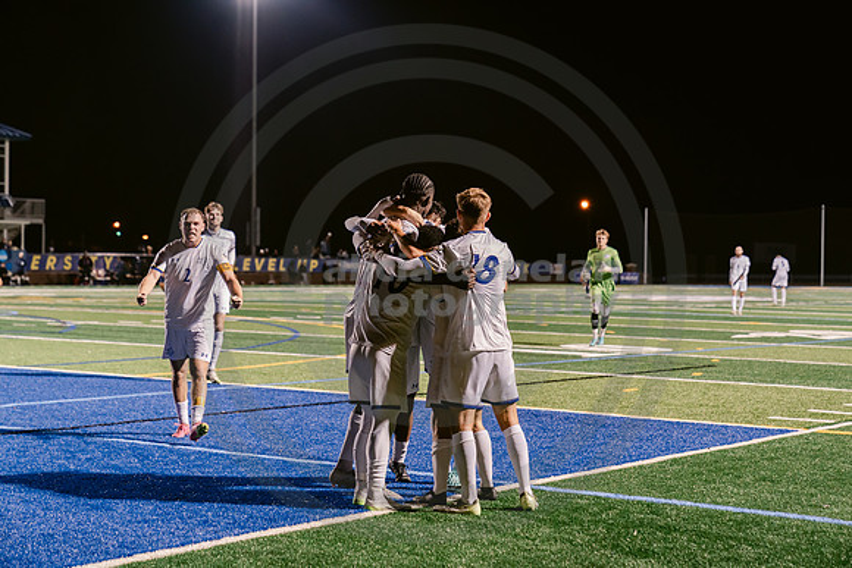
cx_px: 426
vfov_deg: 19.5
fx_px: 1657
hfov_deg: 28.8
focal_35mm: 70
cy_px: 284
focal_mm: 70
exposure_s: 1/250
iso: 2500
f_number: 3.2
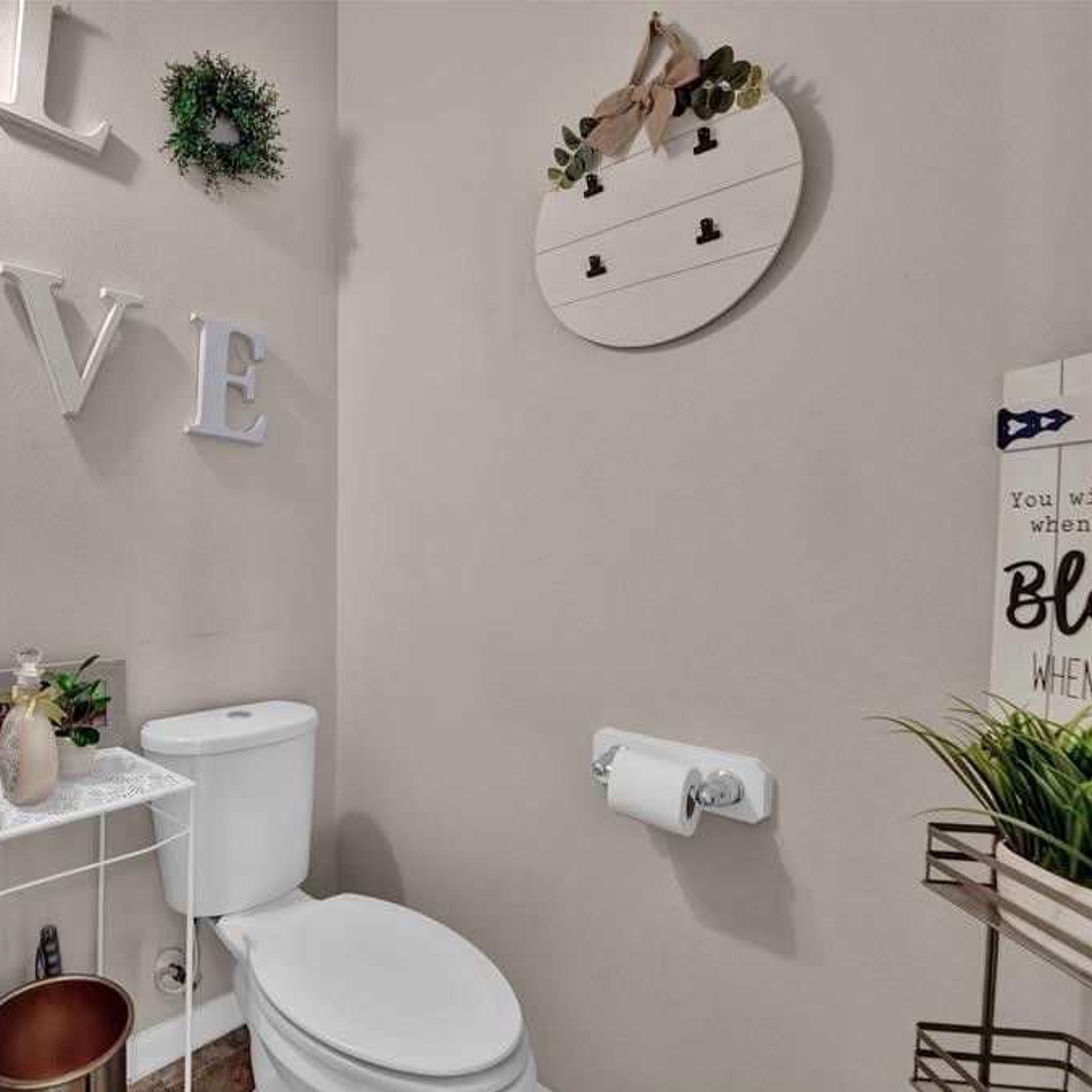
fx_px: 642
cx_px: 268
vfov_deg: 80.7
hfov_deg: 74.7
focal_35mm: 18
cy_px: 548
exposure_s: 1/2
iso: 100
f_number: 8
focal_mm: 14
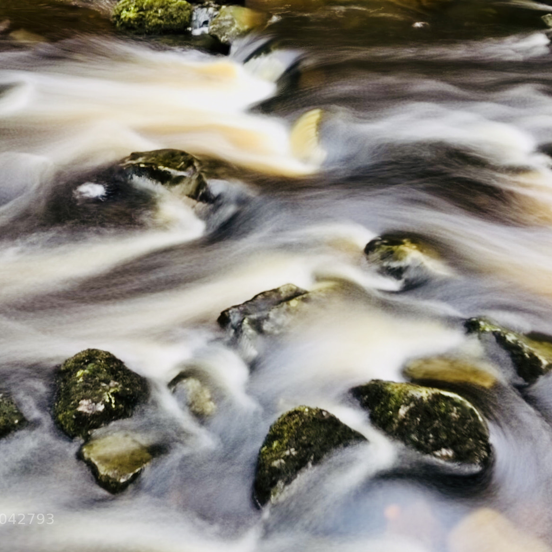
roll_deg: -3.5
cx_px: 185
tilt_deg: -37.4
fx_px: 613
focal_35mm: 34
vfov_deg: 48.4
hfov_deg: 47.7
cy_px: 272
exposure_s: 1/100
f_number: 1.8
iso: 25
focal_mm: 4
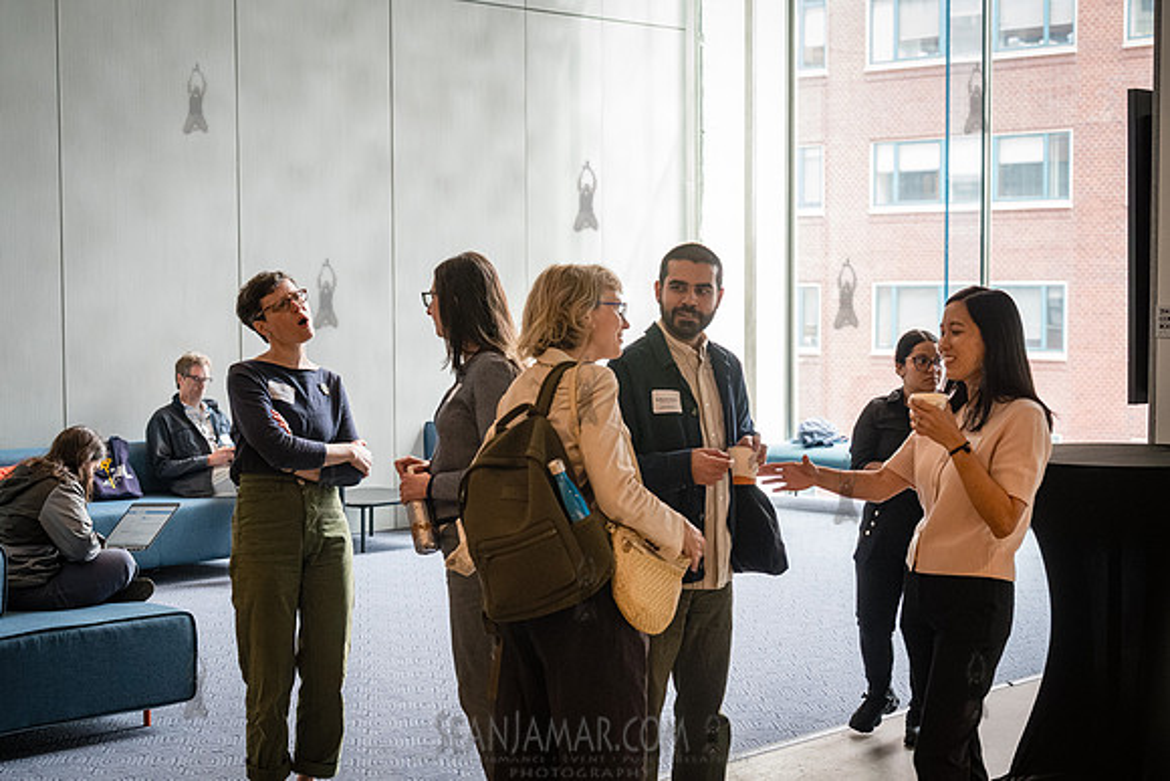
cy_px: 405
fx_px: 1930
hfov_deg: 33.7
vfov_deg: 22.9
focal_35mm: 59
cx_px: 560
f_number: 4.5
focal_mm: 57
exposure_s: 1/250
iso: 5000
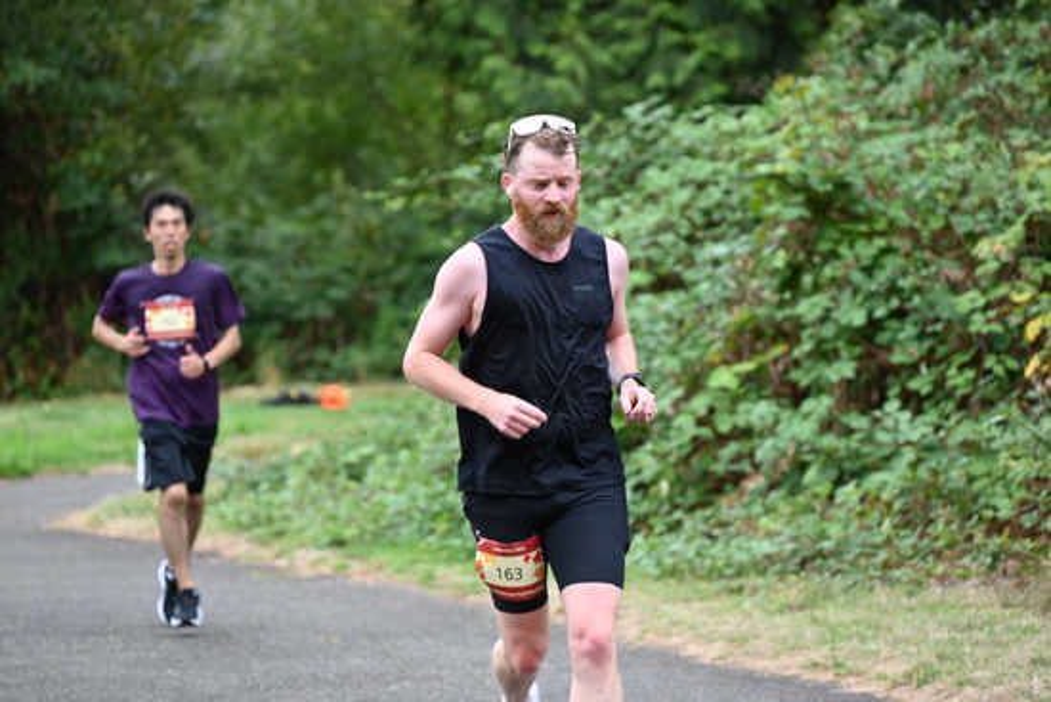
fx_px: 5840
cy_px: 351
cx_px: 526
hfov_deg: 10.3
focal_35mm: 200
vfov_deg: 6.9
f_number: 6.3
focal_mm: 200
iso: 900
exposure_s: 1/250
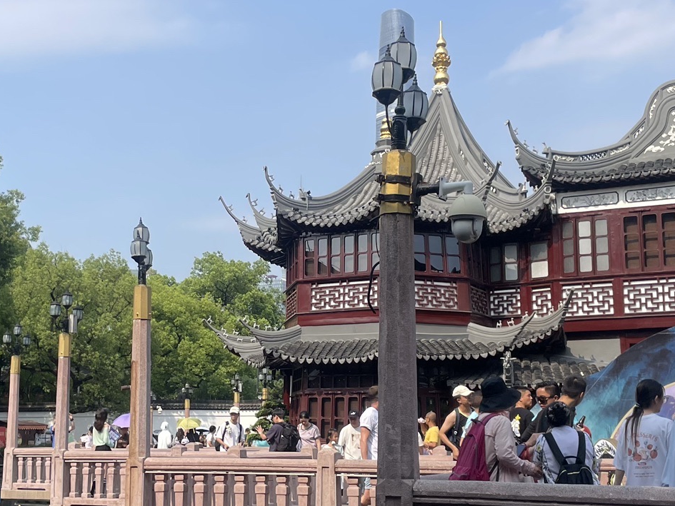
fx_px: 1073
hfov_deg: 34.8
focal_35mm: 55
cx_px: 272
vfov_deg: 26.5
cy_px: 295
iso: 32
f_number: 1.6
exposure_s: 1/2882
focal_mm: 4.2
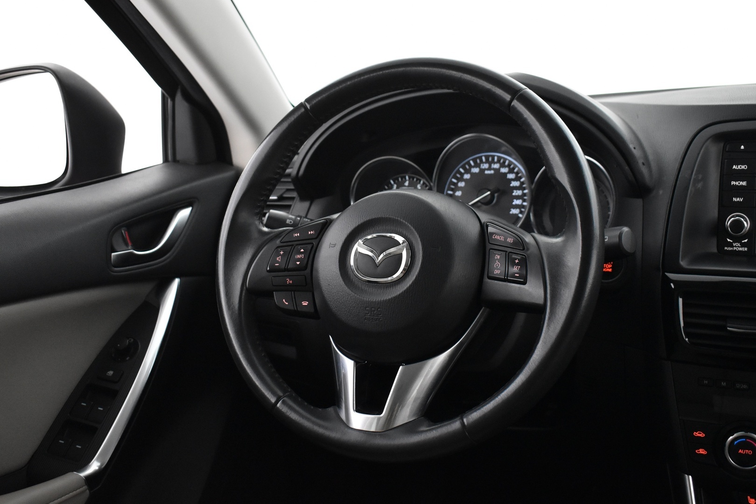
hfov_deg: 47.9
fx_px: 850
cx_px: 378
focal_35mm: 40
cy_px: 252
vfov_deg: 33.0
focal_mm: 27
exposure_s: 1/30
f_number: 4
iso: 3200
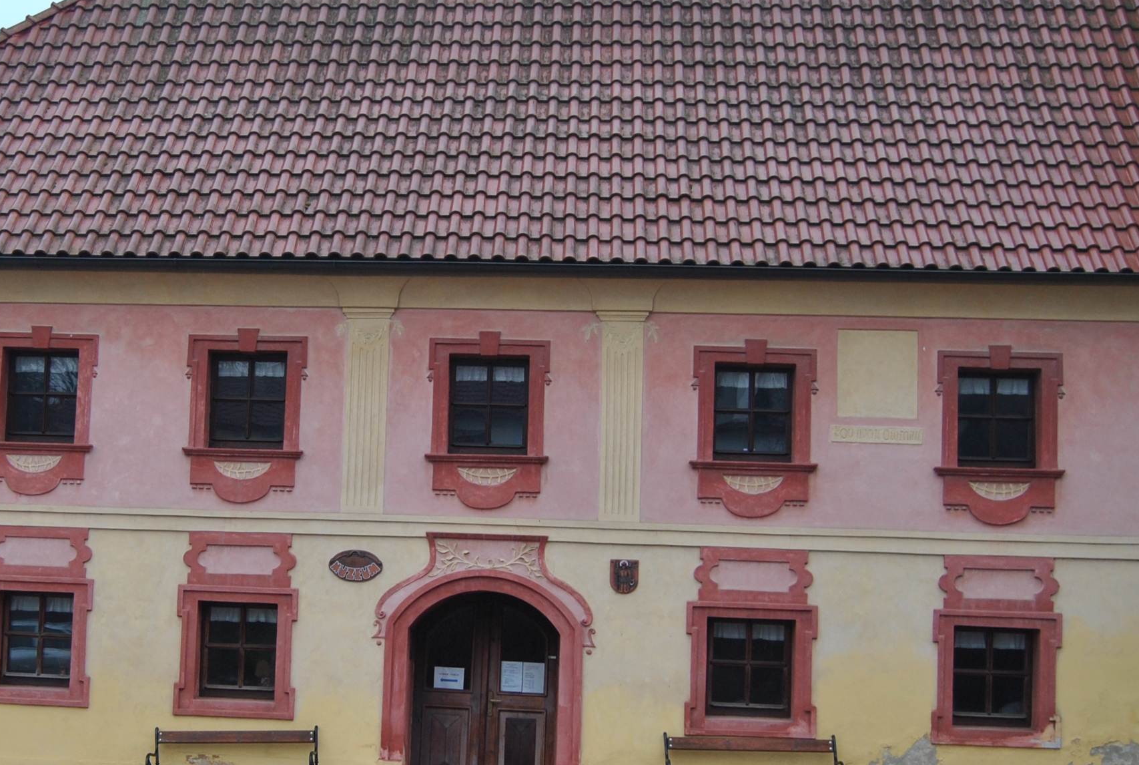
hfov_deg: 35.1
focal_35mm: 56
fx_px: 1775
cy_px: 496
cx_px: 348
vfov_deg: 24.2
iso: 200
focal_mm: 22
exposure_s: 1/50
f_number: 3.5
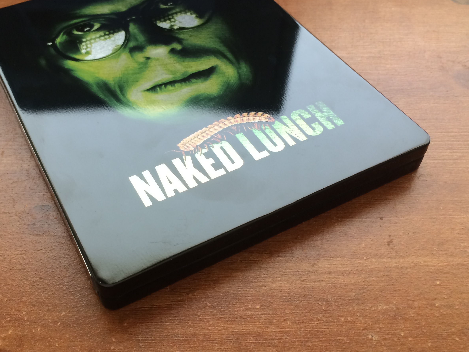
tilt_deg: -47.6
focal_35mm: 40
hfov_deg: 46.5
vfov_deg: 35.9
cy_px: 160
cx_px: 186
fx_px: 542
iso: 100
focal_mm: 4.15
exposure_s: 1/30
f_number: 2.2
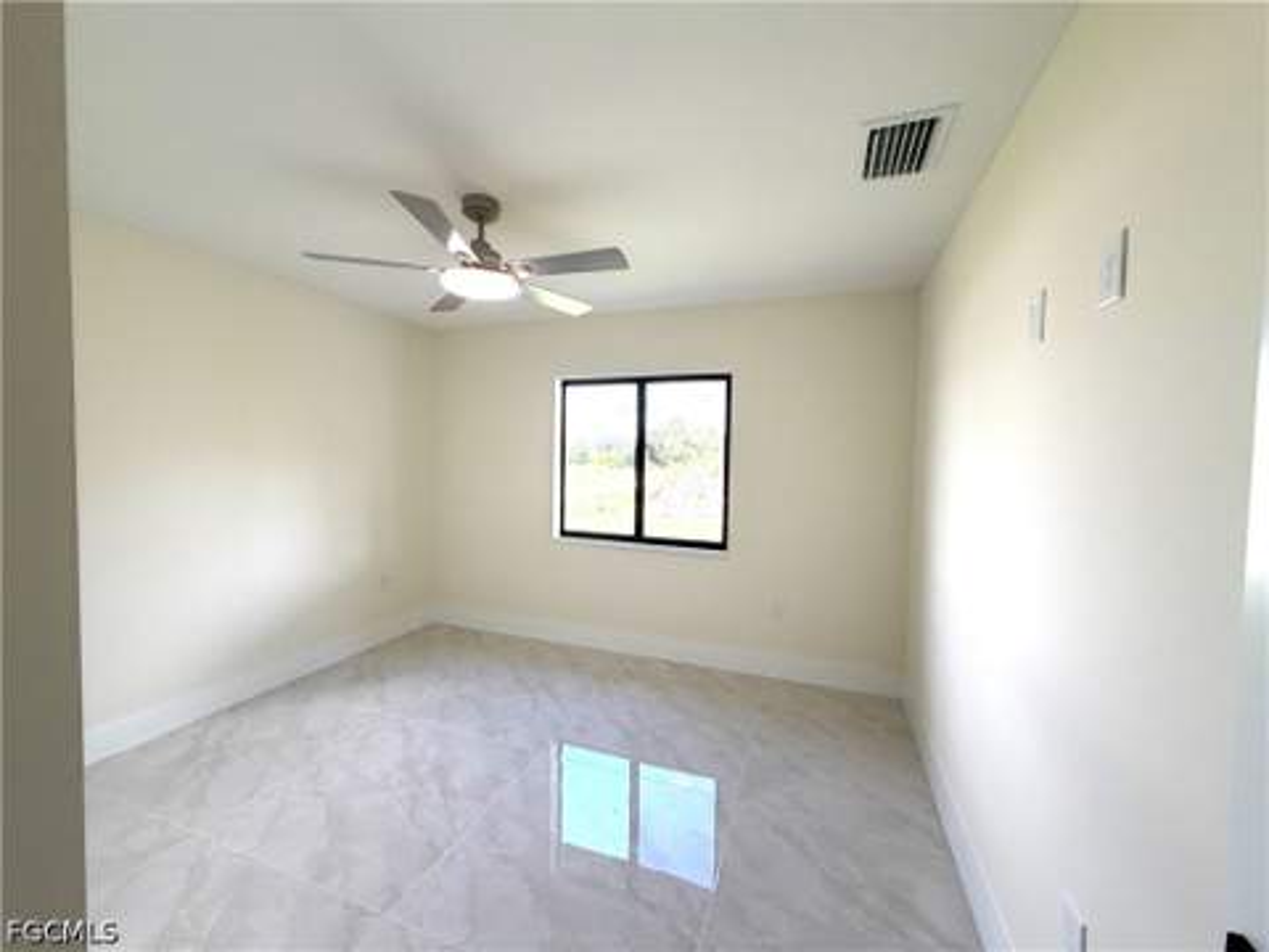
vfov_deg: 85.7
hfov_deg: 102.1
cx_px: 634
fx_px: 513
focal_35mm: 14
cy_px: 476
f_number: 2.2
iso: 64
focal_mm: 2.22
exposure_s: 1/161
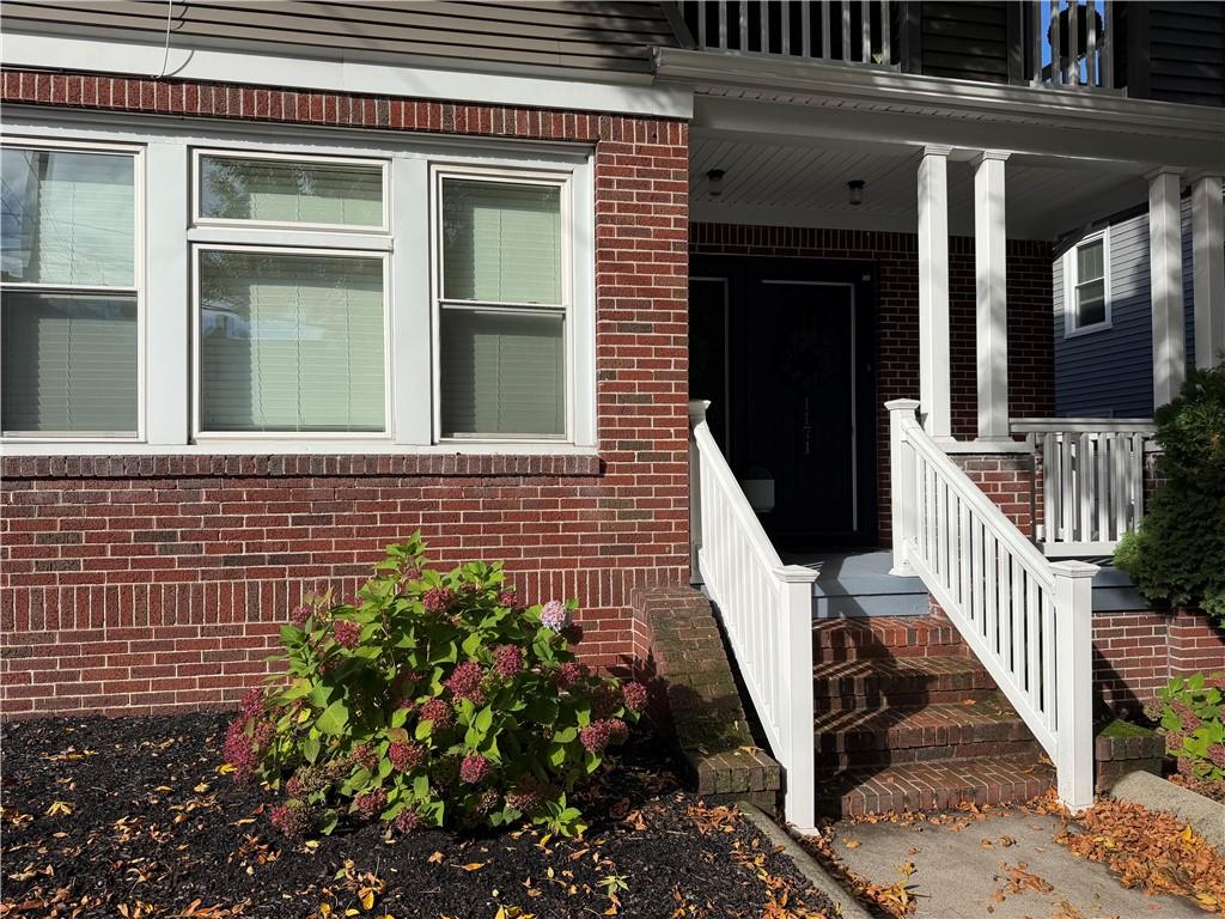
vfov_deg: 56.8
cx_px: 612
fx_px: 849
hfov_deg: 71.6
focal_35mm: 24
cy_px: 460
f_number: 1.78
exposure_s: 1/4975
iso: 80
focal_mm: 6.76
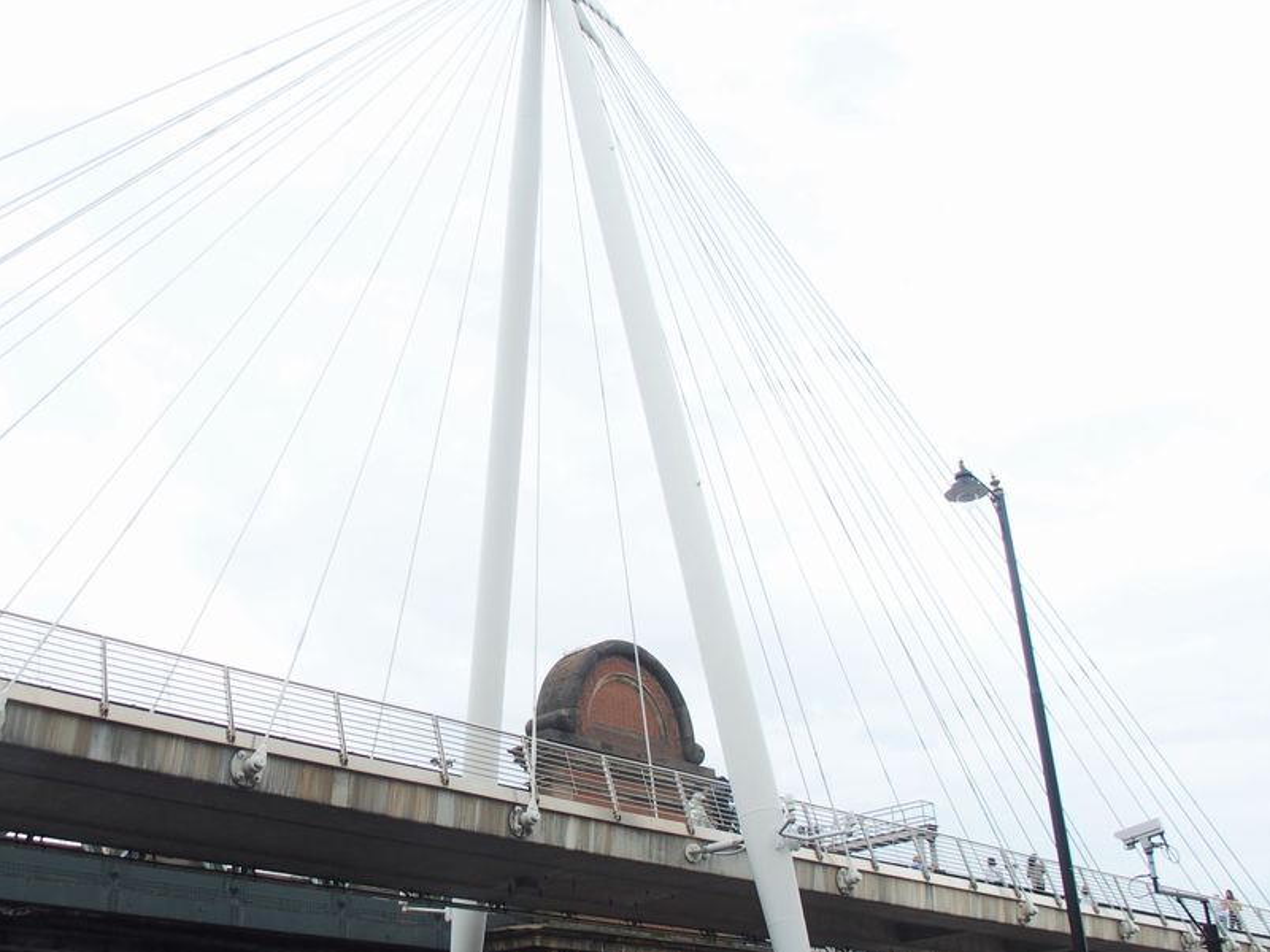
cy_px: 505
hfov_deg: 52.1
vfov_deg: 40.7
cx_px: 487
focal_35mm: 35
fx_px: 1284
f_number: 3.5
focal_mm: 6
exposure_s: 1/320
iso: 100
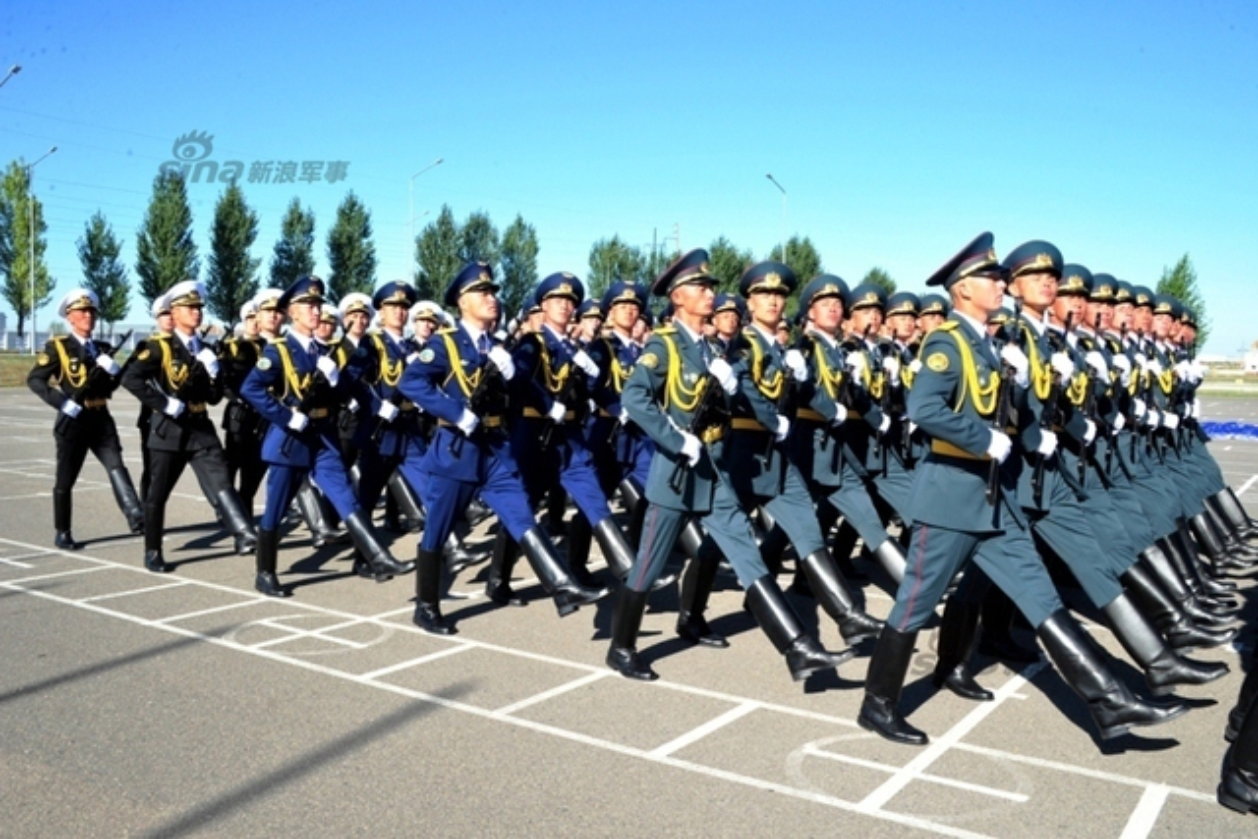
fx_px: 1118
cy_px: 420
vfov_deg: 41.1
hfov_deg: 58.7
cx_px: 629
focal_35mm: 32
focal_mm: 32
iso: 1000
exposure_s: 1/640
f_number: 13
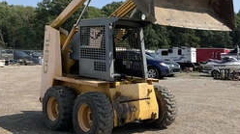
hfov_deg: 40.5
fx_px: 324
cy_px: 48
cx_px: 136
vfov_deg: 23.4
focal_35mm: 51
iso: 25
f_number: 1.8
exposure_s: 1/1626
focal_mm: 3
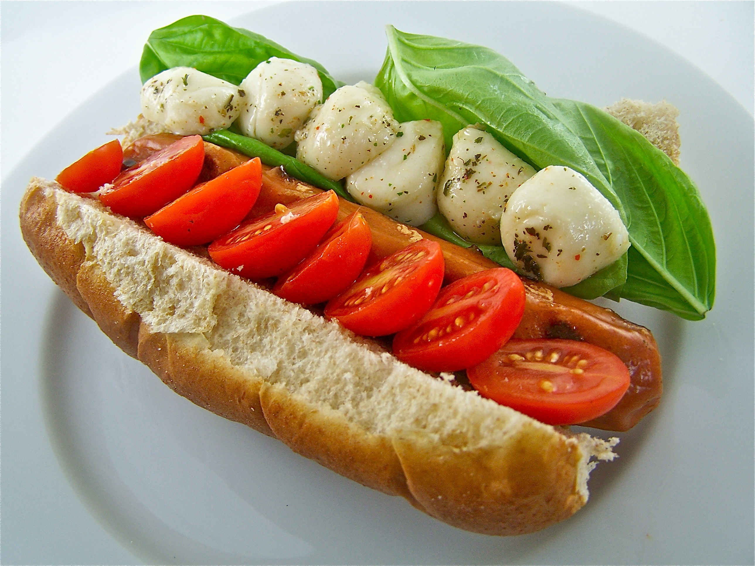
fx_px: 829
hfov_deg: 49.0
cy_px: 283
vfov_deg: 37.7
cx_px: 378
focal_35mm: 38
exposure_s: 1/80
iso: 80
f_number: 2.8
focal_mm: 6.3
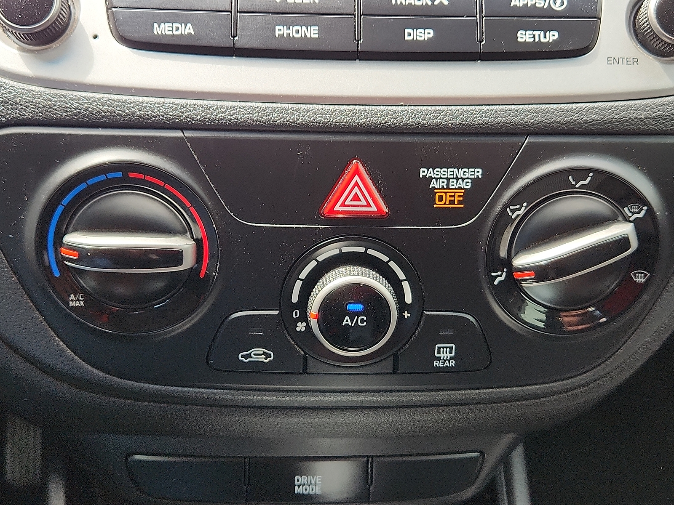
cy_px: 252
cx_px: 337
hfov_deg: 73.9
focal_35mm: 23
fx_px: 448
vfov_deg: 58.9
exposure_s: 1/59.2
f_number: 1.8
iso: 51
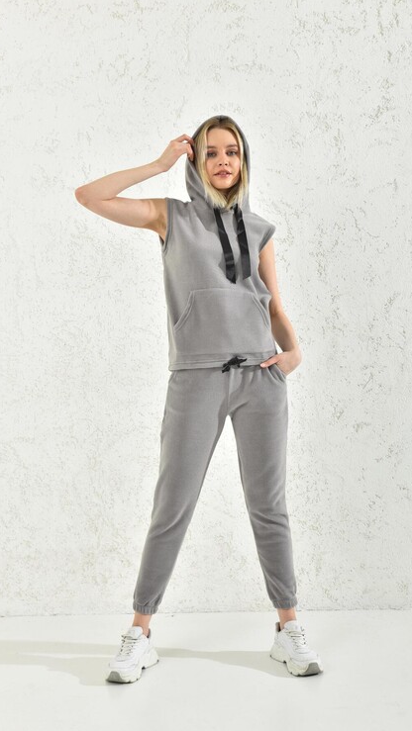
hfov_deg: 23.5
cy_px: 368
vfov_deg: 40.6
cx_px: 207
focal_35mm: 51
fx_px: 990
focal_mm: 48
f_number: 7.1
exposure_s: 1/160
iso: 100
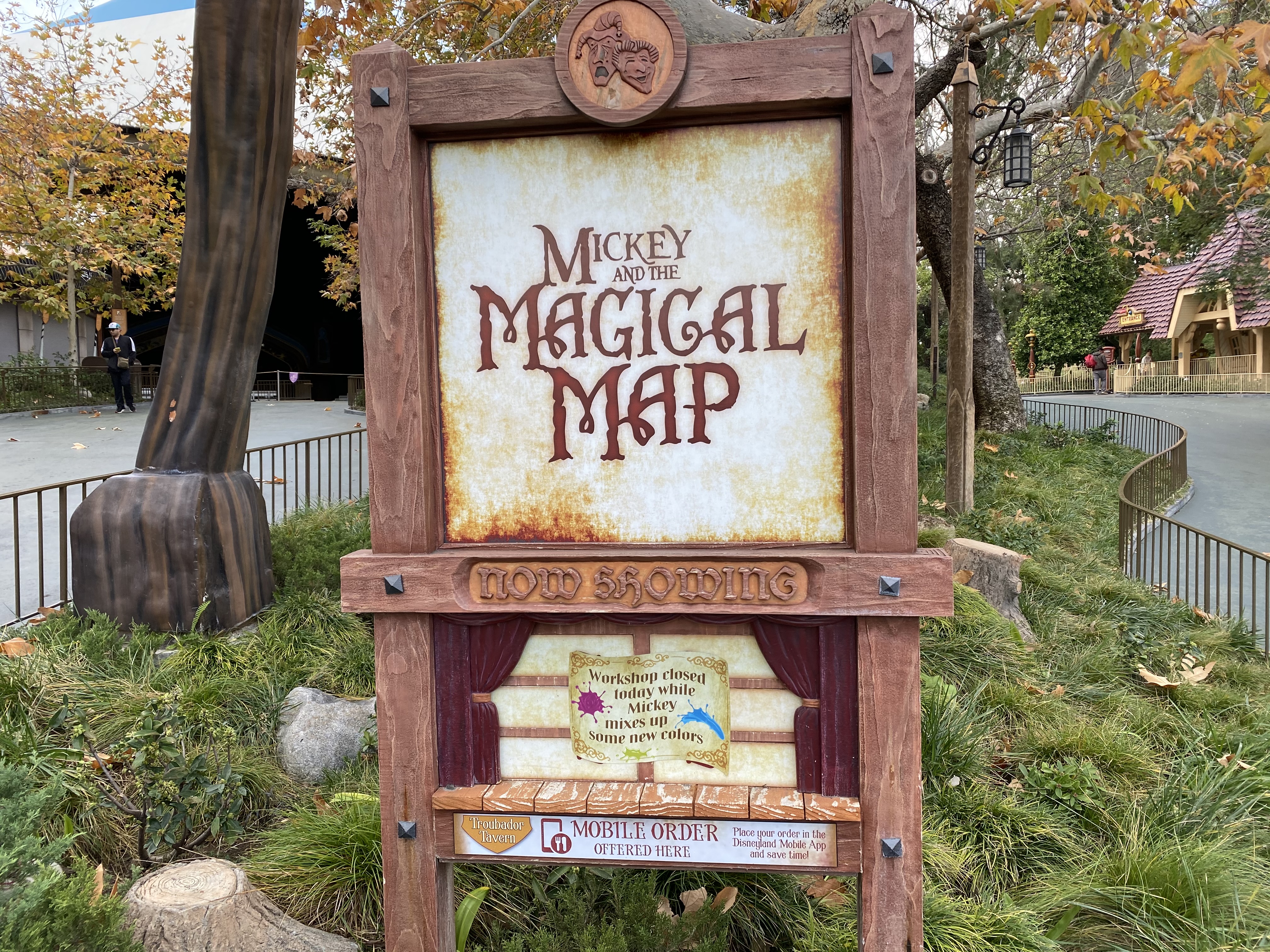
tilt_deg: -3.5
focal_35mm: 26
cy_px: 476
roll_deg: -0.7
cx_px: 635
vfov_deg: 53.1
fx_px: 954
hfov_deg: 67.3
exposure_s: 1/235
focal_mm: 4.25
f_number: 1.8
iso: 32
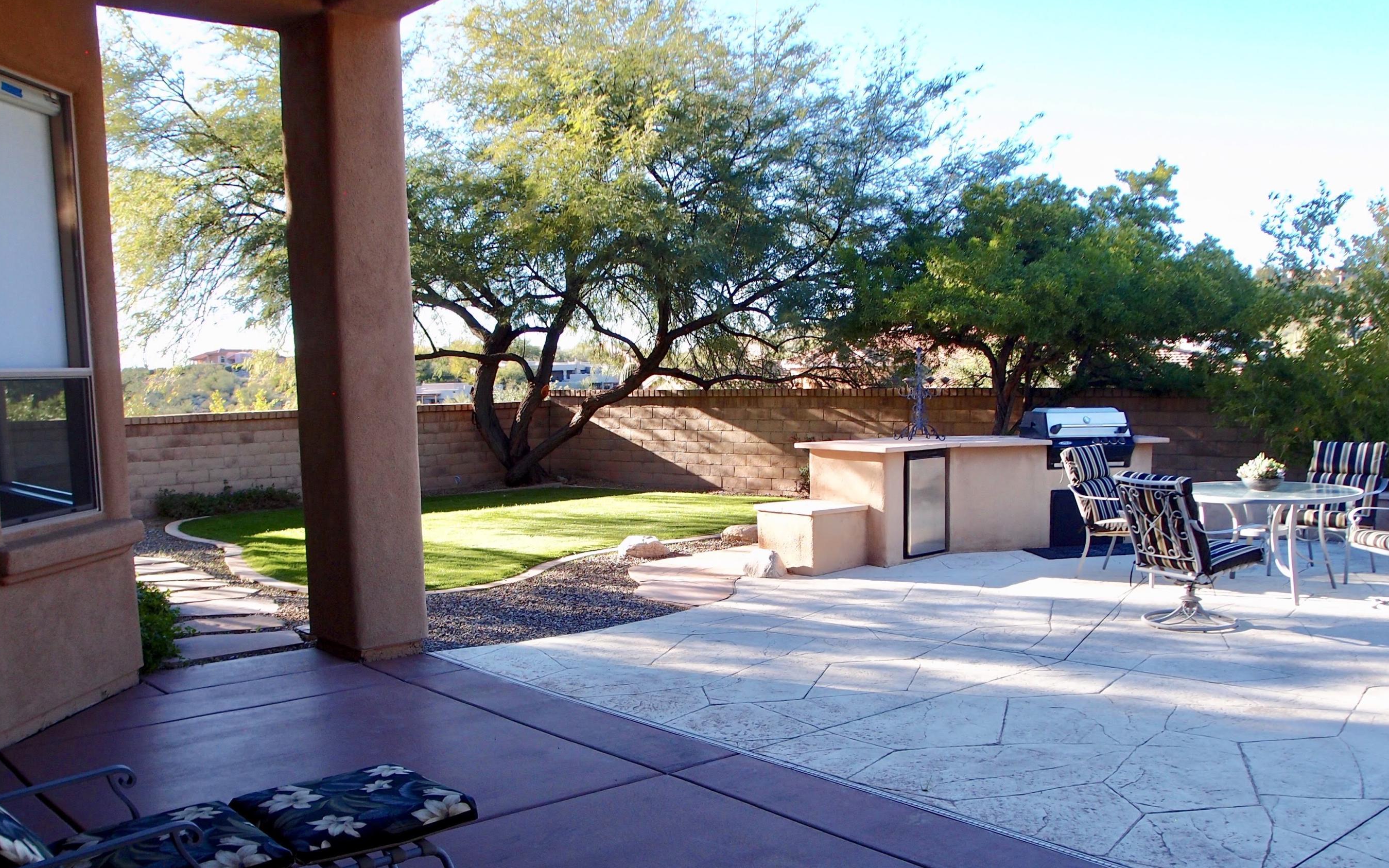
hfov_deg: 58.1
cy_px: 517
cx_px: 649
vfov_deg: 38.2
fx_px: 1249
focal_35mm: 33
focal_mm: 6
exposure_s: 1/320
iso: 100
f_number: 2.5
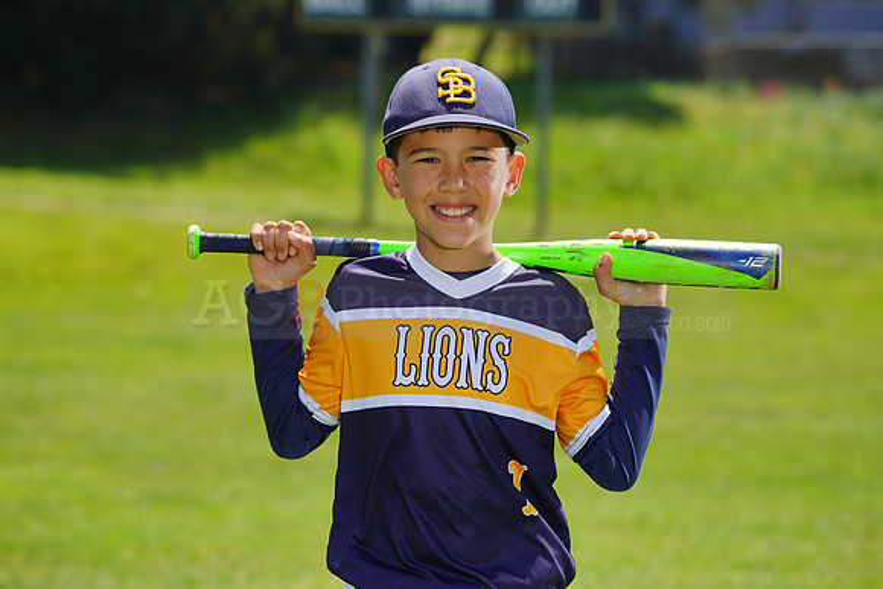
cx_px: 442
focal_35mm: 192
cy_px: 294
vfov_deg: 7.2
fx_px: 4710
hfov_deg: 10.7
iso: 100
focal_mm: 192
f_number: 8
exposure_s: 1/250
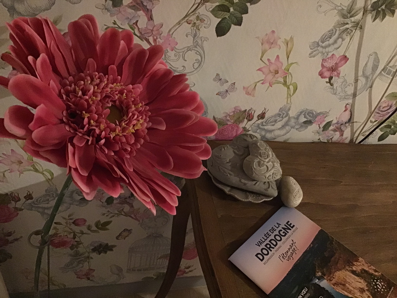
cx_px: 198
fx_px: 356
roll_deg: -15.9
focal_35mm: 31
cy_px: 149
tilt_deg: -41.0
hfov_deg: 58.4
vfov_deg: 45.4
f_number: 2.4
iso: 800
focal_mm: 3.3
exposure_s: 1/17
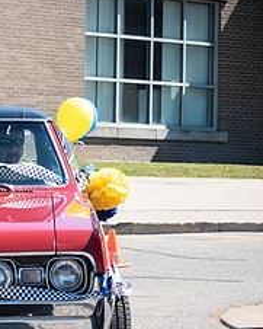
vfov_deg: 9.2
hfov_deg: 7.3
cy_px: 139
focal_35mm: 210
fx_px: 2042
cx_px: -130
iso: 100
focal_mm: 50
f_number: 8
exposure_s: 1/400
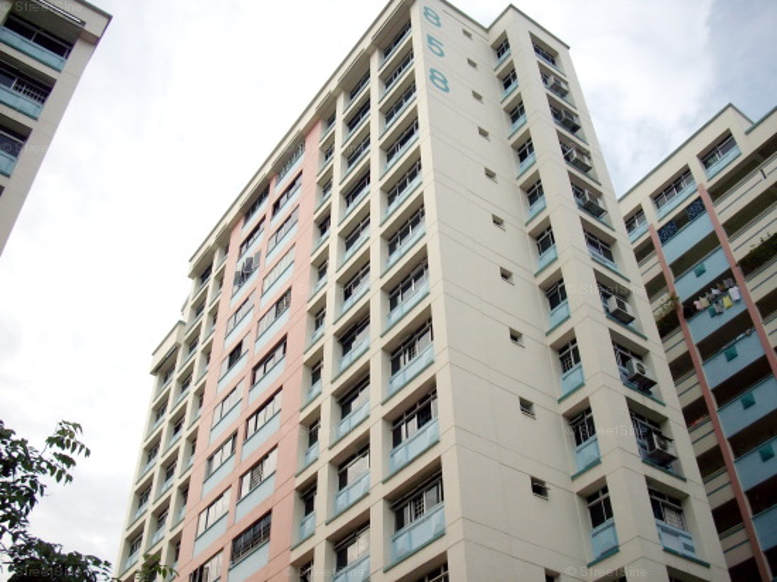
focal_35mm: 37
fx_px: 830
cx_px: 388
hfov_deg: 50.2
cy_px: 291
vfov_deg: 38.6
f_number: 2.8
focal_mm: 6.2
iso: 80
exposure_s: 1/250
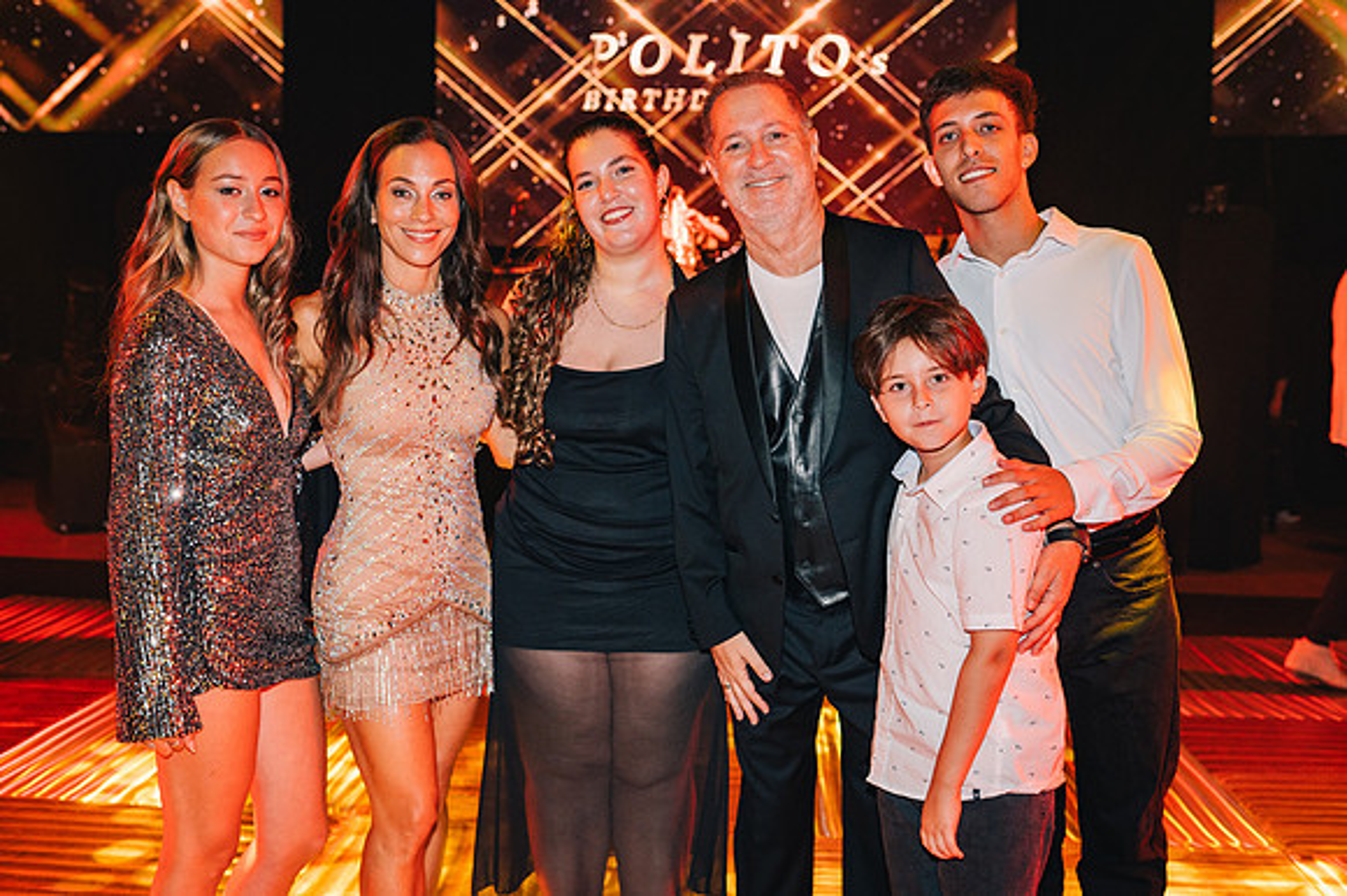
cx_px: 674
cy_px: 448
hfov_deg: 54.5
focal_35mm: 35
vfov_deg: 37.8
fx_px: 1309
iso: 800
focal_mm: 35
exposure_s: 1/200
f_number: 3.5
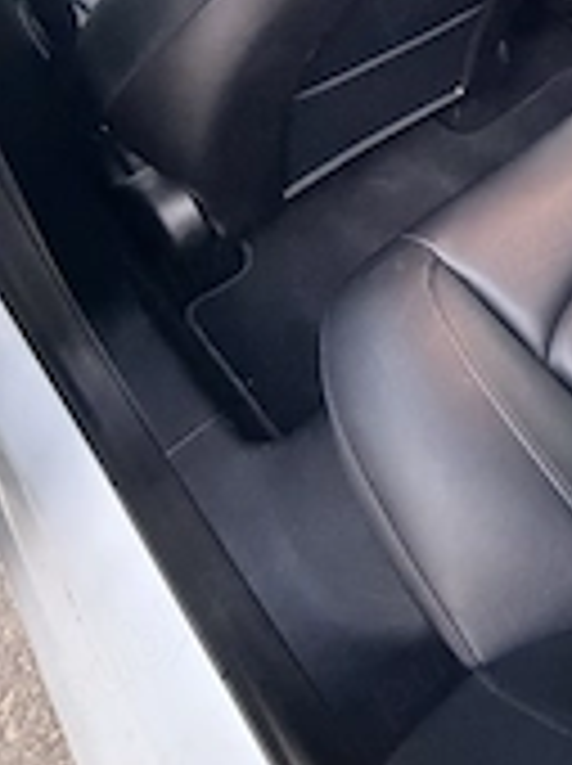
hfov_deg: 34.9
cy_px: -4
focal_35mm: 33
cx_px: 671
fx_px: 729
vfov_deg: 46.2
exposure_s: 1/35
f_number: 2.2
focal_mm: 2.22
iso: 1250
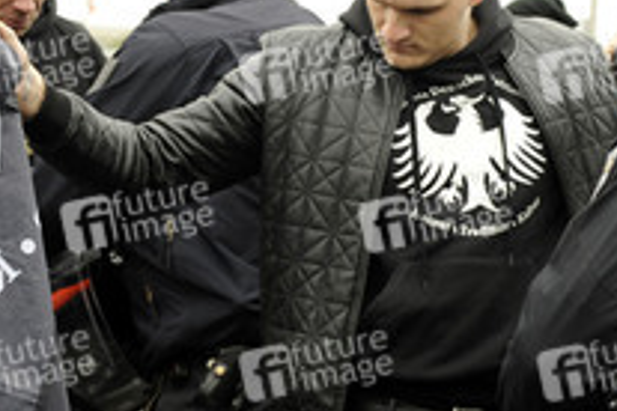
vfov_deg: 9.0
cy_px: 143
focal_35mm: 152
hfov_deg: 13.5
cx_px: 355
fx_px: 2605
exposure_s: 1/100
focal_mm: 70
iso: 2000
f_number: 5.6
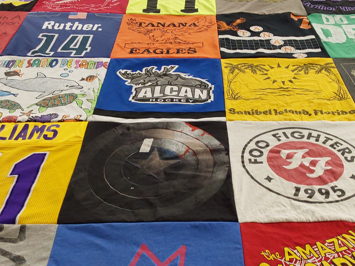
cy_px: 152
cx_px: 213
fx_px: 441
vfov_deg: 33.5
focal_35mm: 43
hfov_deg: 43.6
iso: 125
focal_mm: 2.91
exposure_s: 1/60
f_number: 1.9
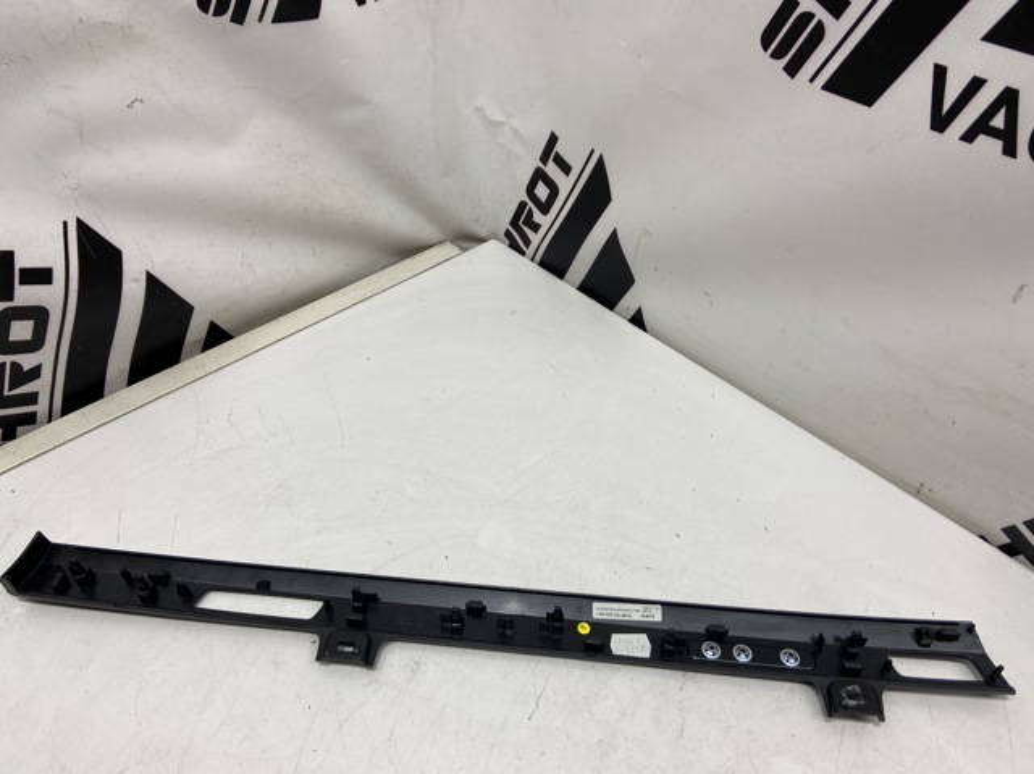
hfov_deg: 67.3
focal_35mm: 26
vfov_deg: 53.0
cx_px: 517
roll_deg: +0.1
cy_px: 387
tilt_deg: -42.8
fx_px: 776
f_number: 1.8
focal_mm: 4.25
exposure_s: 1/91
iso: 64
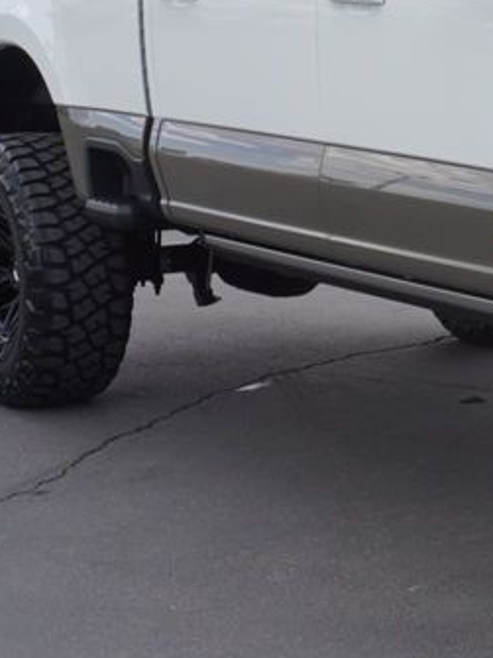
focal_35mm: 101
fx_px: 1928
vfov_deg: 19.3
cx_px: 805
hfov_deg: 13.5
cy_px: 251
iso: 100
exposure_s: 1/160
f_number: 6.3
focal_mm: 23
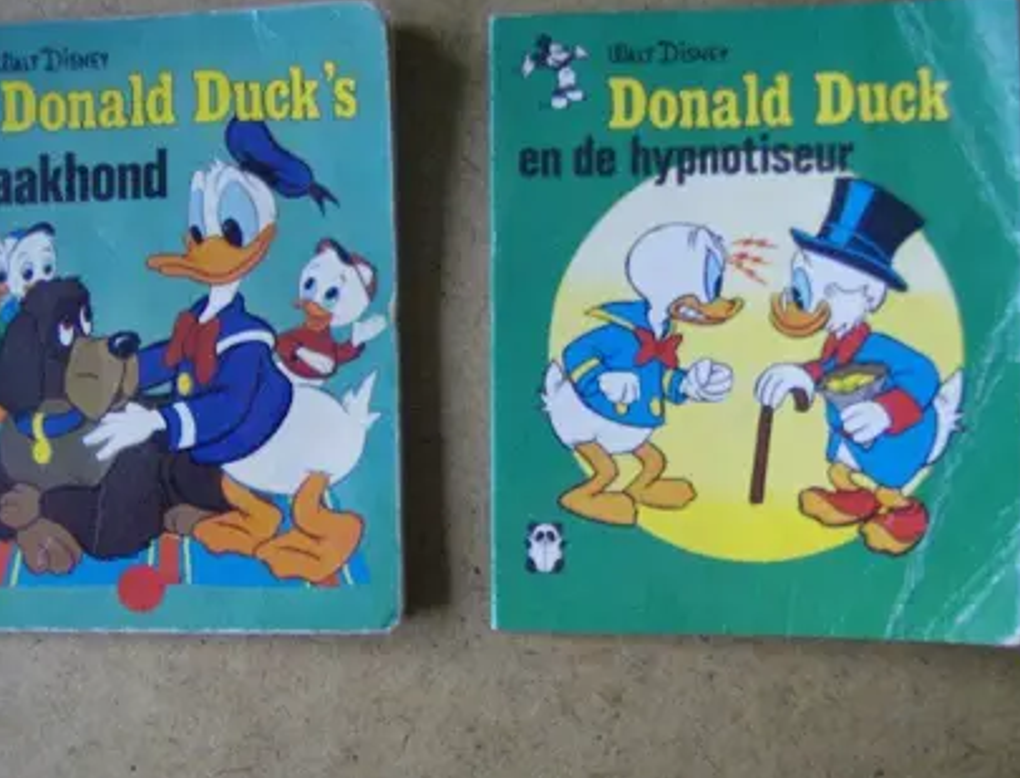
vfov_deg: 34.7
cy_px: 393
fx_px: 1245
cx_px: 482
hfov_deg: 44.5
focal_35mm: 42
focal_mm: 6
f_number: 2.8
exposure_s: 1/39.5
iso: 200
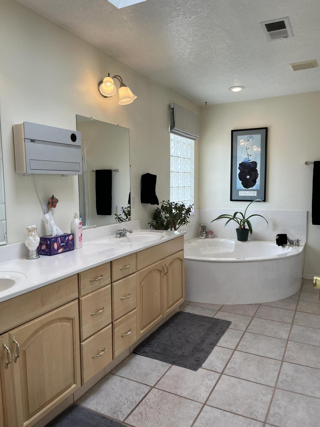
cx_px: 160
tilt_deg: -4.8
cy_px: 214
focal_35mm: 26
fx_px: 320
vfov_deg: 67.3
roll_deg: -0.3
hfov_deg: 53.1
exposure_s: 1/120
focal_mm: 5.1
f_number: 1.6
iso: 64
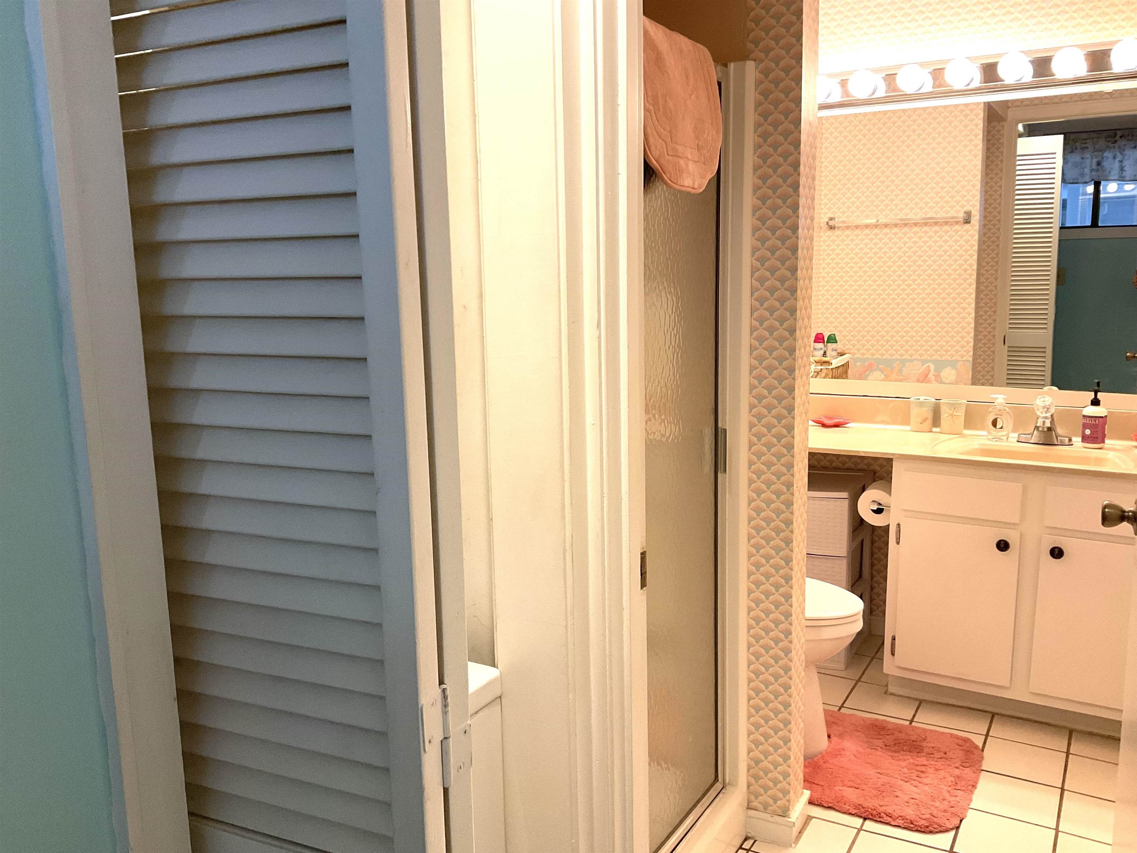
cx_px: 568
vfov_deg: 48.2
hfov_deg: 61.7
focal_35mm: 29
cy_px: 426
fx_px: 953
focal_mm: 3
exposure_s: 1/60
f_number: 1.8
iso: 100
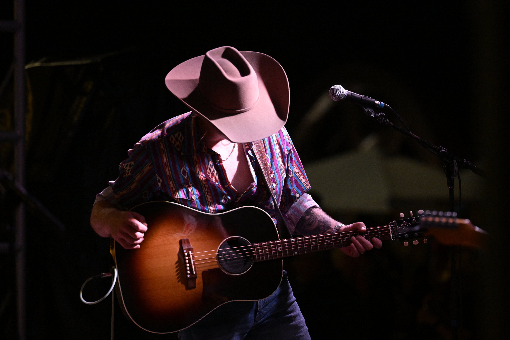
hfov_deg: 10.3
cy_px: 170
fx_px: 2833
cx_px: 255
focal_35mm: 200
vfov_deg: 6.9
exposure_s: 1/800
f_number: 4.5
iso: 6400
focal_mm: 200
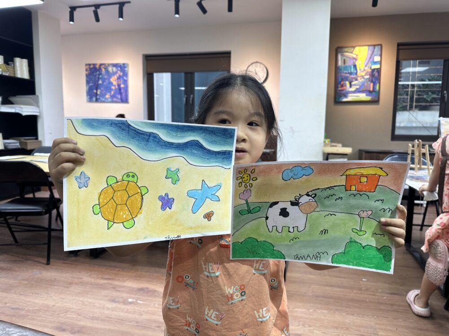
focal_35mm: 24
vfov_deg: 56.8
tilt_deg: -7.0
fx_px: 311
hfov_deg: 71.6
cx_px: 224
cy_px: 168
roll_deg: -1.0
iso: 125
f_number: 1.78
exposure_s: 1/121
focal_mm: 6.86
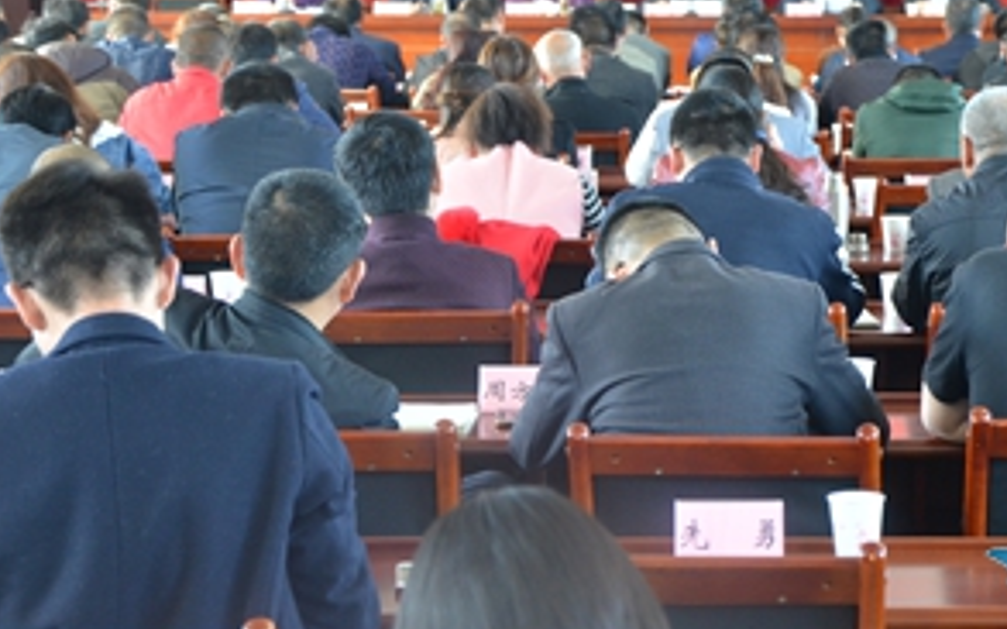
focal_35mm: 125
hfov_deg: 16.6
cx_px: 725
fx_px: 3430
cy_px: 198
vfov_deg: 10.5
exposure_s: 1/30
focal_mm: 48
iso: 1000
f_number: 4.8
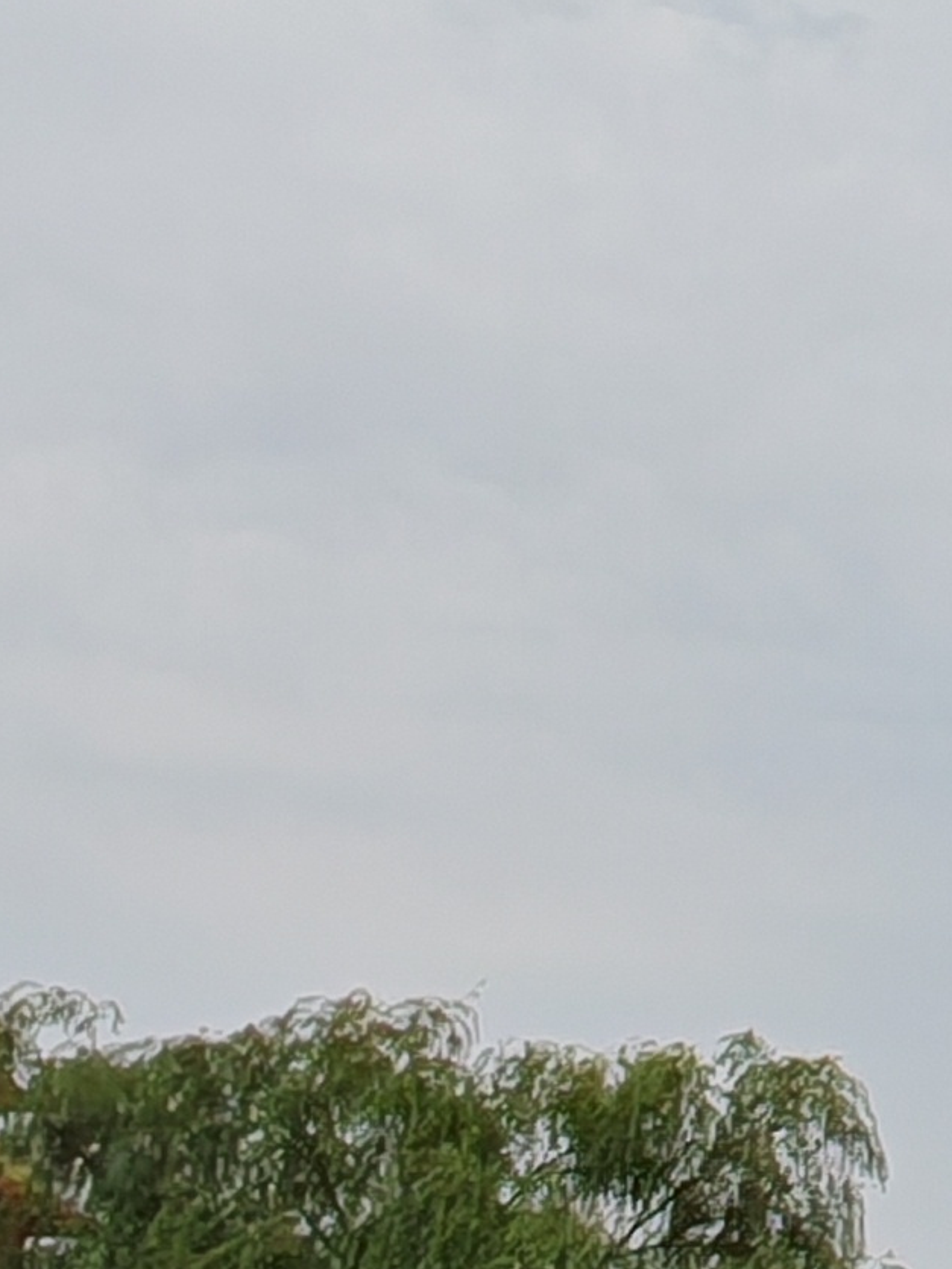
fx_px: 4034
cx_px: 2189
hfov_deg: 11.4
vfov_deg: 17.9
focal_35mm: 110
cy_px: 495
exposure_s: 1/980
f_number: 2.2
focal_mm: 1.96
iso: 50
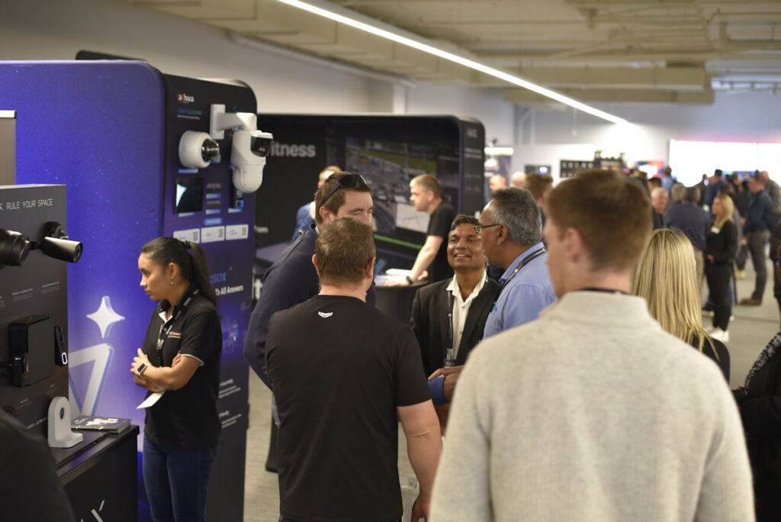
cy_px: 261
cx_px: 390
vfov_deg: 27.0
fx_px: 1085
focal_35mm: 50
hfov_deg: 39.6
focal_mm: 50
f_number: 2.8
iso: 800
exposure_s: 1/60
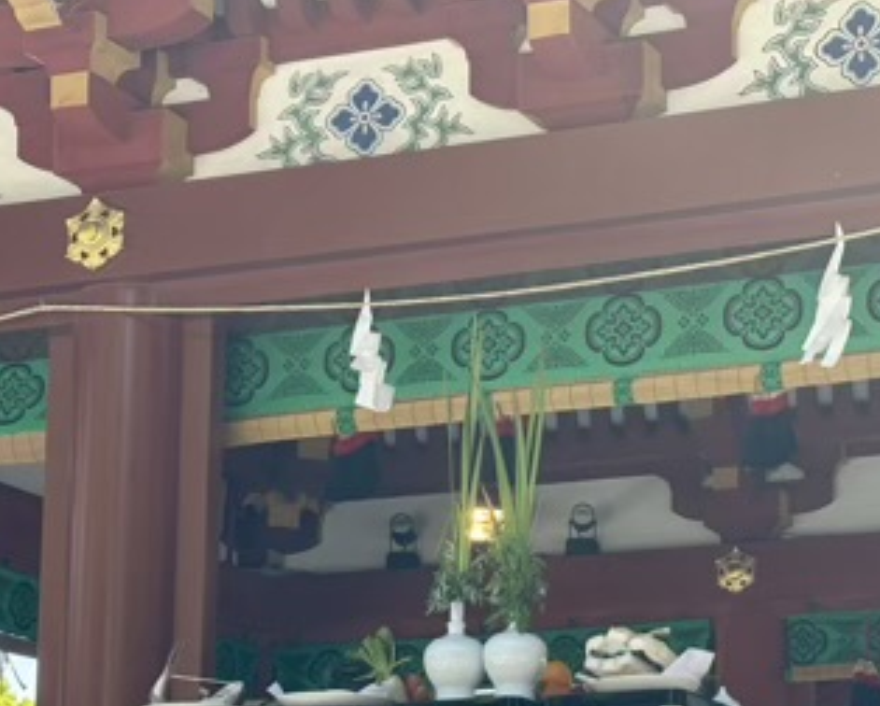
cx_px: 569
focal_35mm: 113
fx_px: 2947
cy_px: 590
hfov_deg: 17.0
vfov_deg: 13.6
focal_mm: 5.96
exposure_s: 1/544
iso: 32
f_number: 1.6
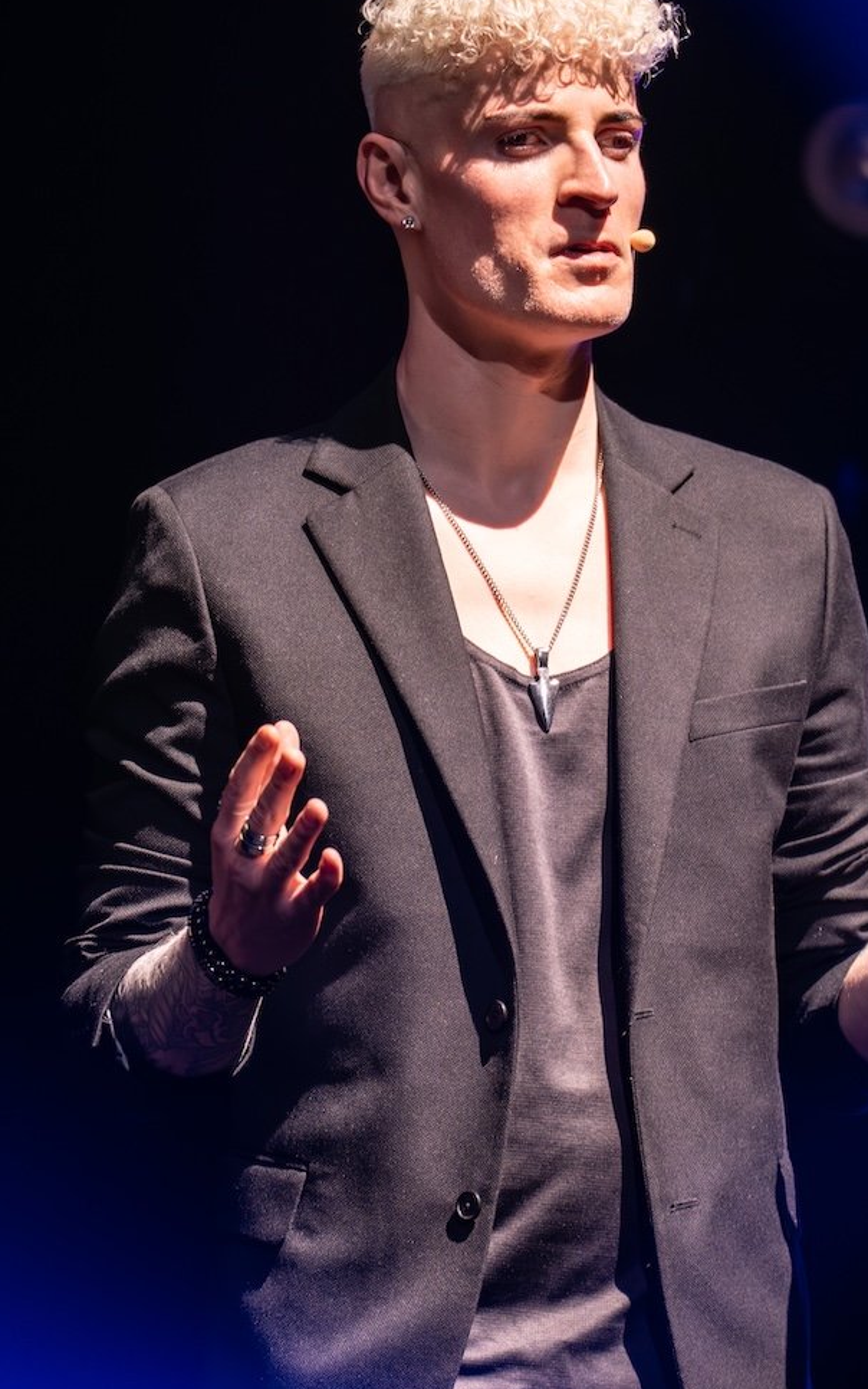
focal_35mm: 405
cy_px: 578
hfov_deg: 3.2
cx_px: 516
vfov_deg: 5.2
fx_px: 15324
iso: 250
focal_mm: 200
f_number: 2.8
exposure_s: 1/160
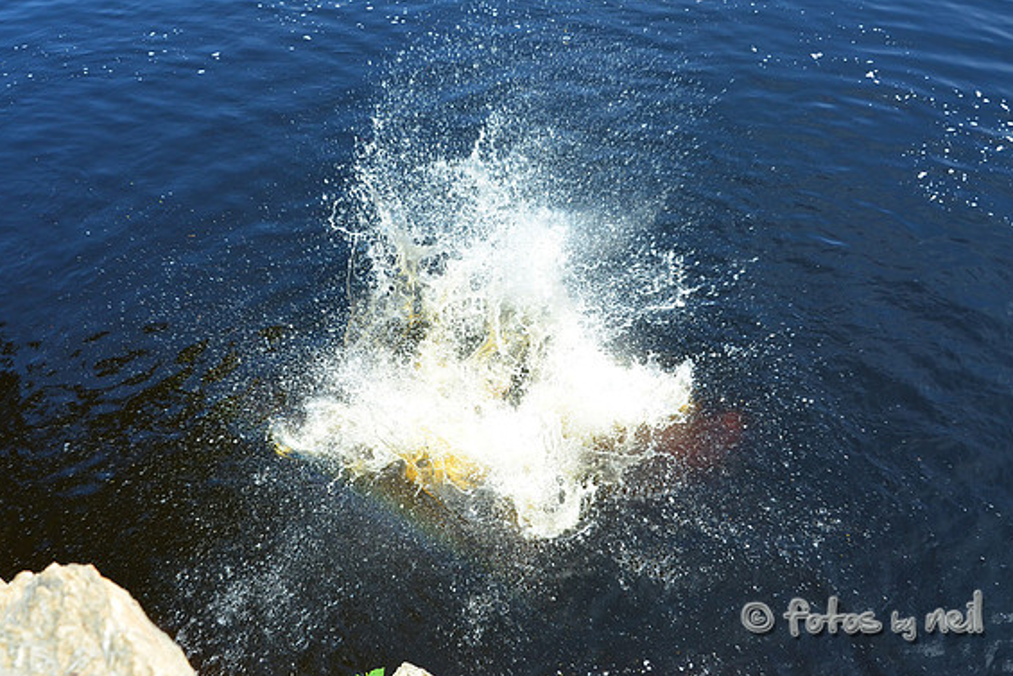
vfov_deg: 31.2
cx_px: 509
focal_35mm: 43
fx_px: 1210
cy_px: 339
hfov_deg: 45.4
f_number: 8
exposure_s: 1/250
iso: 400
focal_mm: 28
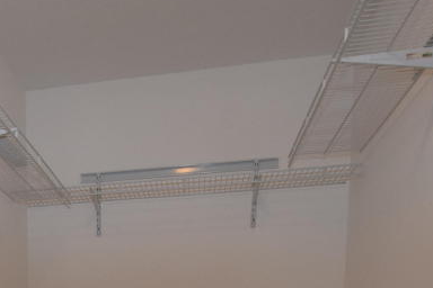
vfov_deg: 24.3
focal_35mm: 45
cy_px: 415
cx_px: 53
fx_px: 541
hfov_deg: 40.7
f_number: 5
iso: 720
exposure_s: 1/100
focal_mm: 10
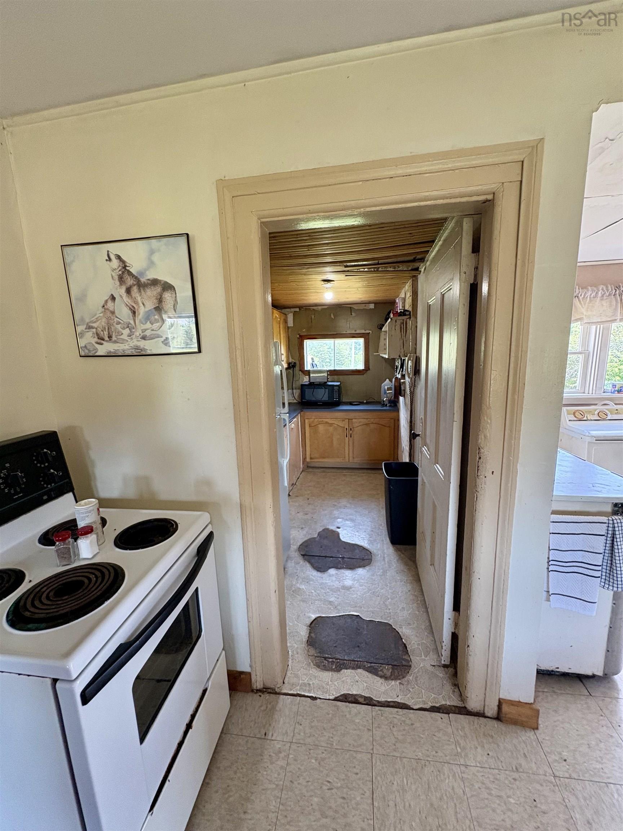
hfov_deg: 85.7
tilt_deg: -10.1
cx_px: 312
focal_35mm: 14
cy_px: 416
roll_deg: +0.4
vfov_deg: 102.1
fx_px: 336
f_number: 2.2
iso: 250
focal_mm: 2.22
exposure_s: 1/65
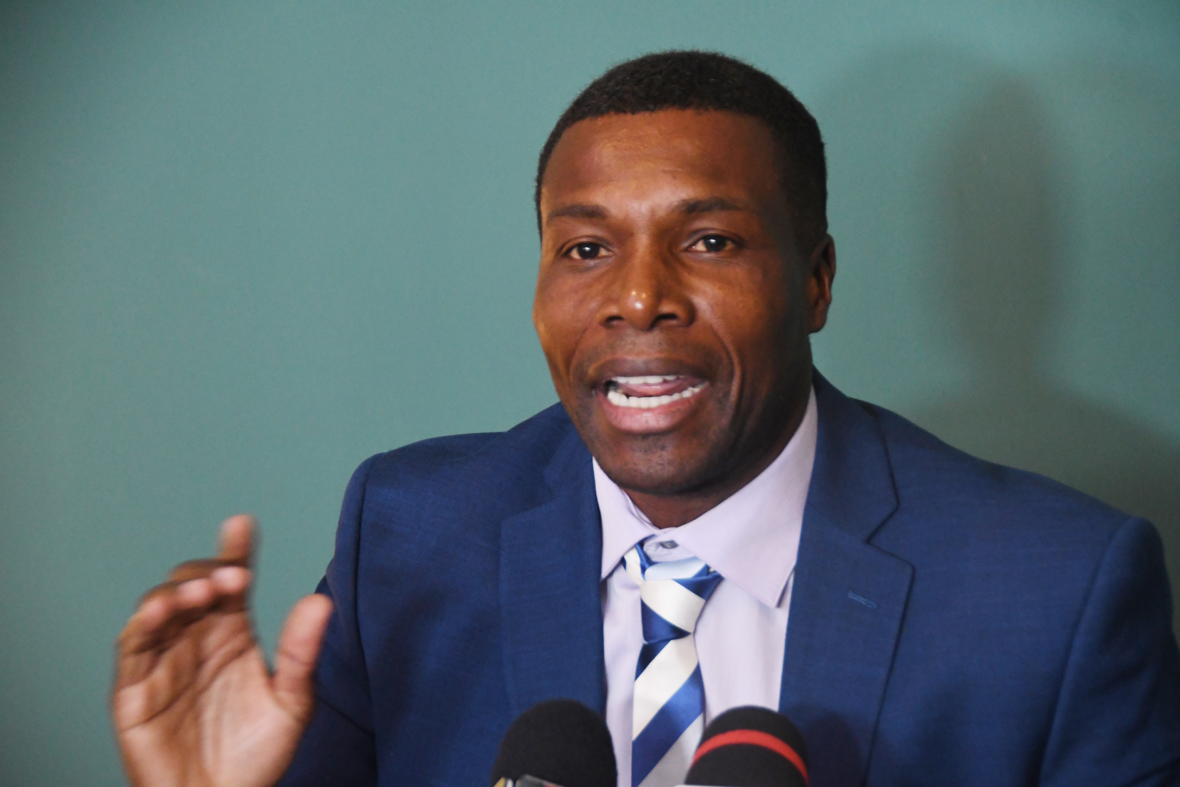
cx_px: 590
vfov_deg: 9.6
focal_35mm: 142
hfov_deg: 14.4
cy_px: 394
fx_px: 4670
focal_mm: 95
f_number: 5.3
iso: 3200
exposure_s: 1/160
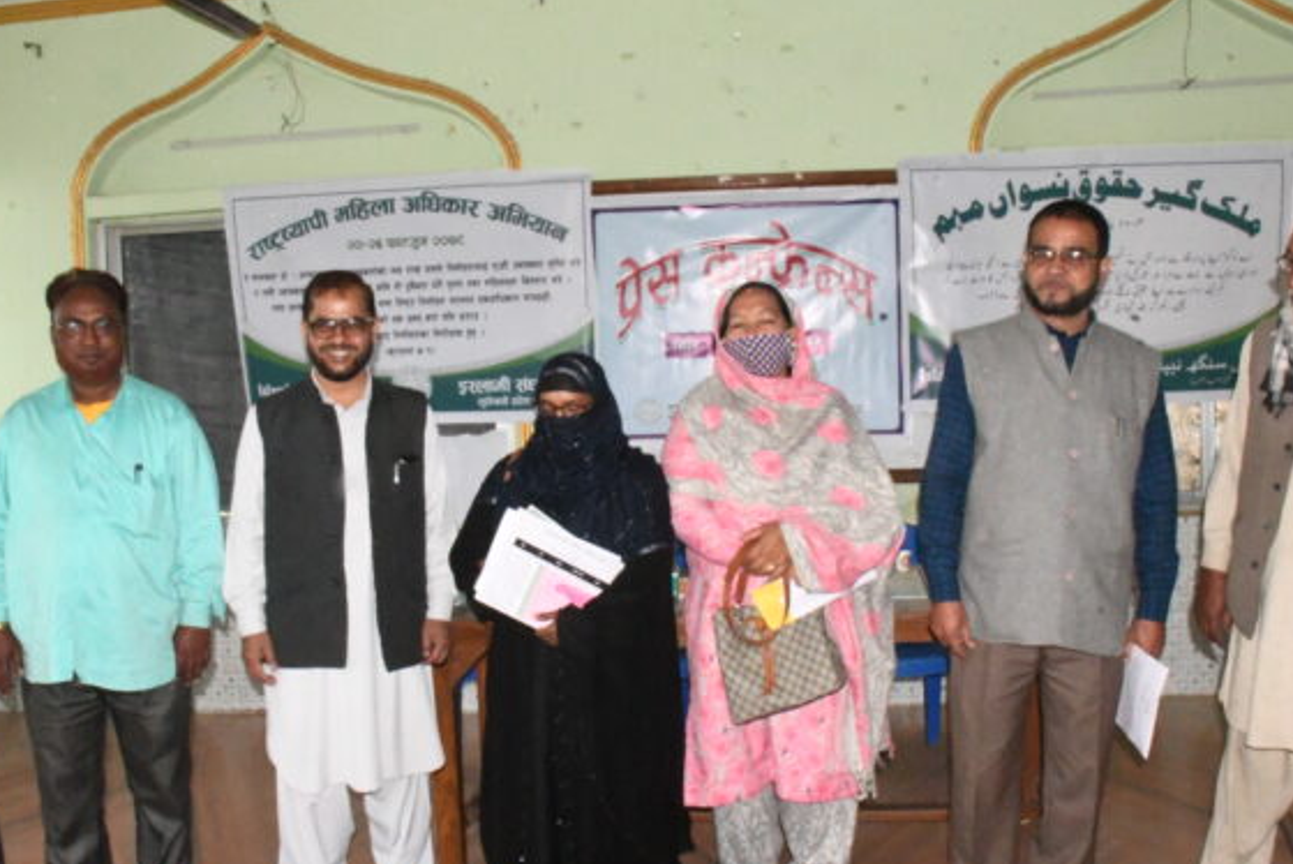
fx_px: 1330
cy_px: 437
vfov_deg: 36.0
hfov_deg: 51.9
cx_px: 633
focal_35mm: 37
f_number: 22
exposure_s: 1/200
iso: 12800
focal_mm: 18
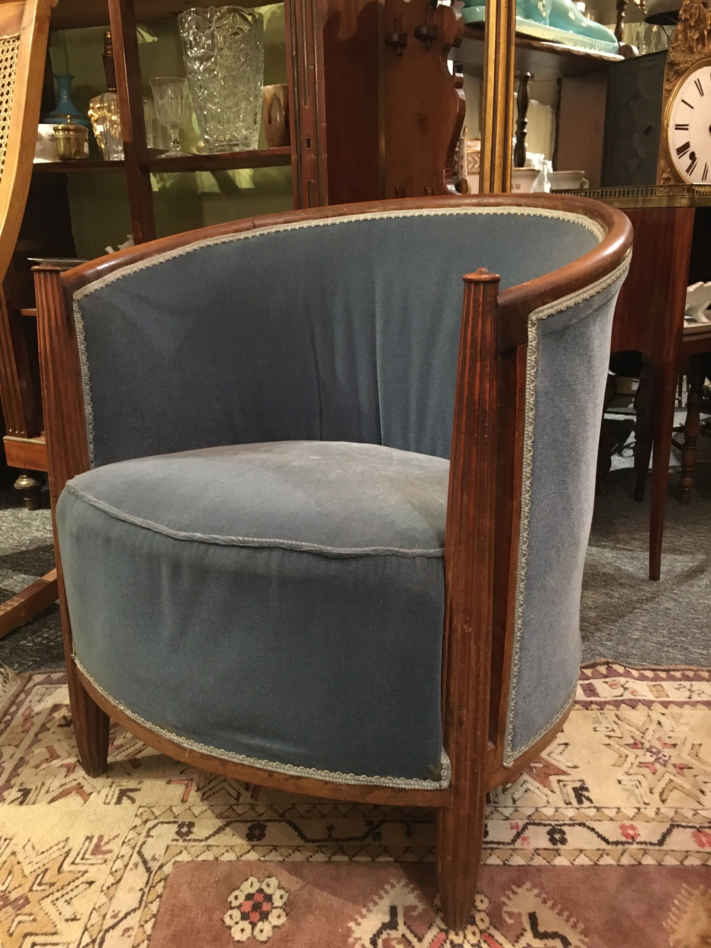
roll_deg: -0.1
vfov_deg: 61.7
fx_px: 794
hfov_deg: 48.2
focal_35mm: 29
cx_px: 356
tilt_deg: -16.7
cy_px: 474
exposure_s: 1/17
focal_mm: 4.15
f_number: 2.2
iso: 500
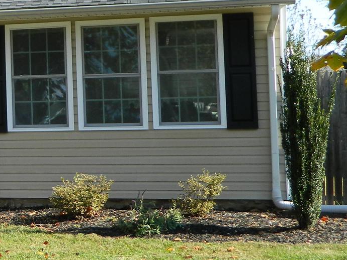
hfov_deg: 19.1
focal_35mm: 92
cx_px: -149
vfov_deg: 16.0
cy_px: 74
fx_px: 923
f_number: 3.2
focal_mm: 5.6
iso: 80
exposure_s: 1/320
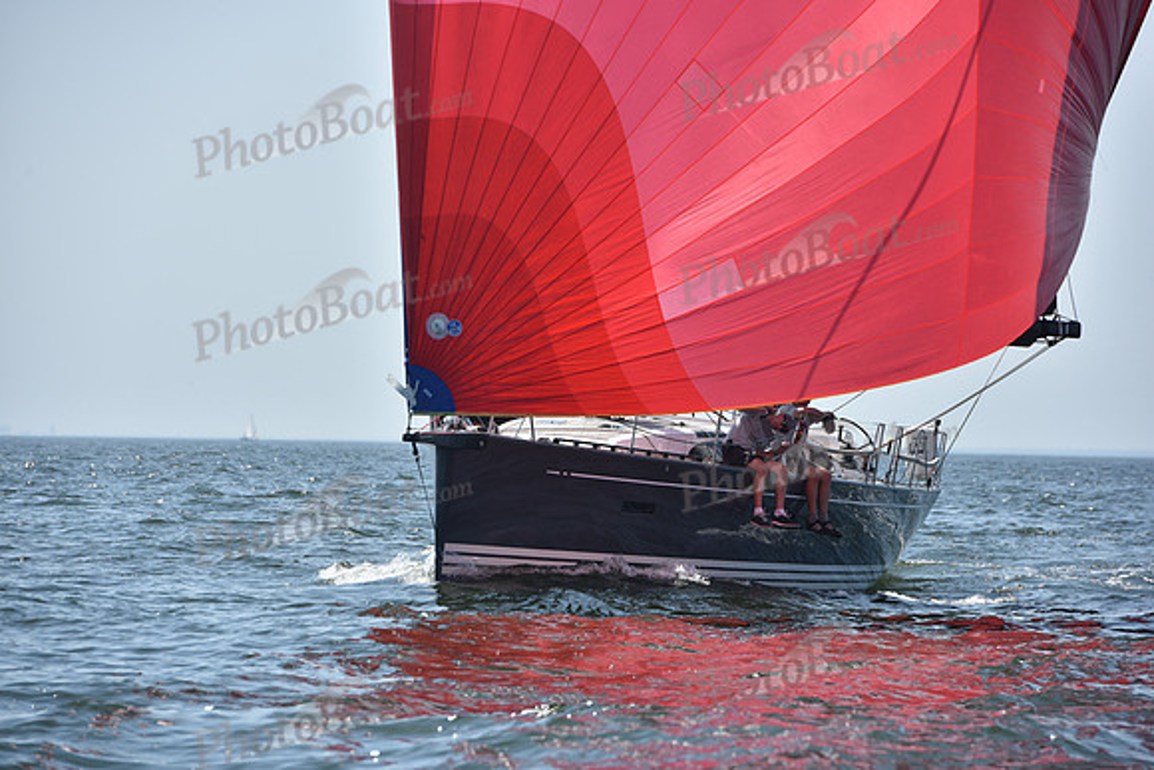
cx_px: 577
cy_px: 385
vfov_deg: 6.9
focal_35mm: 200
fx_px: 6412
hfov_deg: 10.3
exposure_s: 1/1250
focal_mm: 200
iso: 250
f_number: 7.1
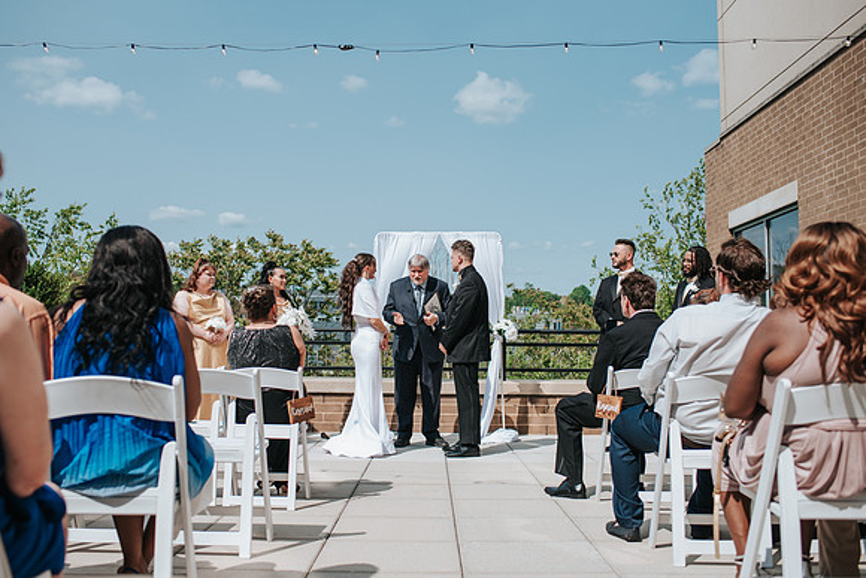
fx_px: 907
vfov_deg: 35.3
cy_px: 289
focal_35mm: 38
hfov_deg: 51.0
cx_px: 404
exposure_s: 1/1600
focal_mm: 35
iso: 100
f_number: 3.2
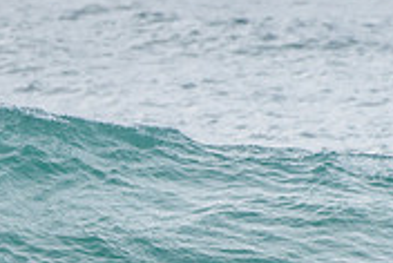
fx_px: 22034
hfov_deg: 1.0
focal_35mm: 2015
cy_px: 283
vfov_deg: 0.7
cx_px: -229
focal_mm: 500
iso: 400
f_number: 5.6
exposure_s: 1/2000
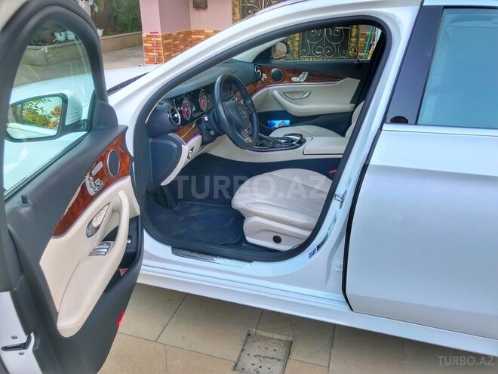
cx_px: 249
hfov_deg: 63.4
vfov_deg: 49.7
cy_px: 187
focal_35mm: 28
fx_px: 403
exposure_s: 1/100
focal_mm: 3.99
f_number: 1.8
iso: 25
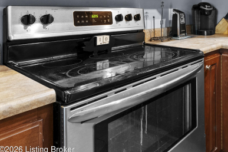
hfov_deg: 50.9
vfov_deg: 39.3
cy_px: 15
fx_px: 196
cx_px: 218
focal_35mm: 31
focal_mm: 16
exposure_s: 1/1.25
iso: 2000
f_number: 11
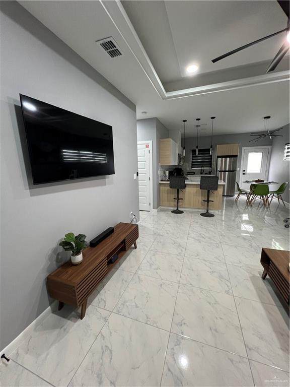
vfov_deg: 106.2
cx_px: 145
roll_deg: +1.6
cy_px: 194
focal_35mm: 13
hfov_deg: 89.9
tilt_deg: -10.6
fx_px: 145
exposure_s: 1/60
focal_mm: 1.57
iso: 200
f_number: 1.8
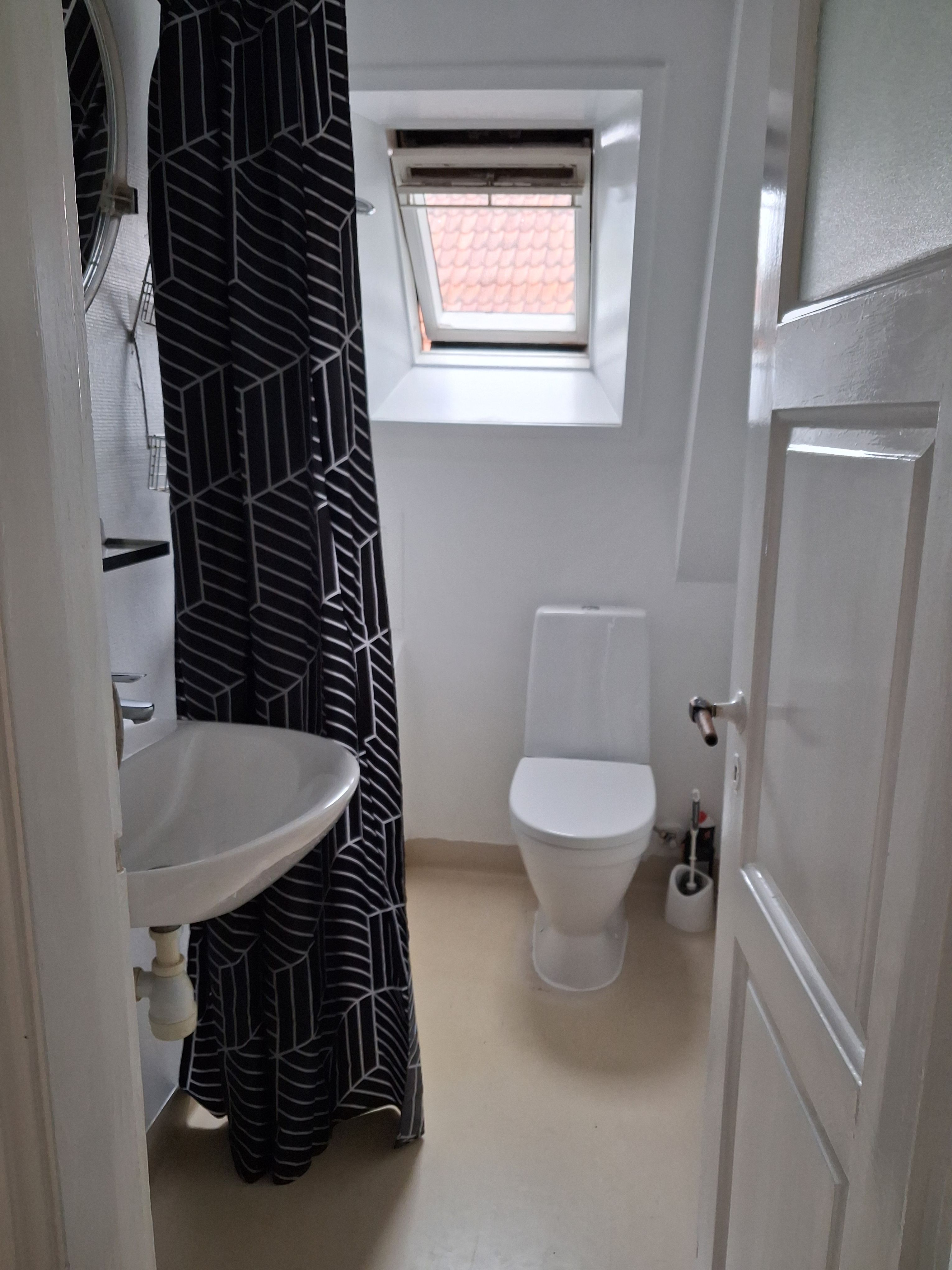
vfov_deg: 65.3
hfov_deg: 51.4
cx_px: 476
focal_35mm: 27
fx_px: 990
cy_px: 635
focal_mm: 4
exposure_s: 1/100
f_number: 1.8
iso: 250
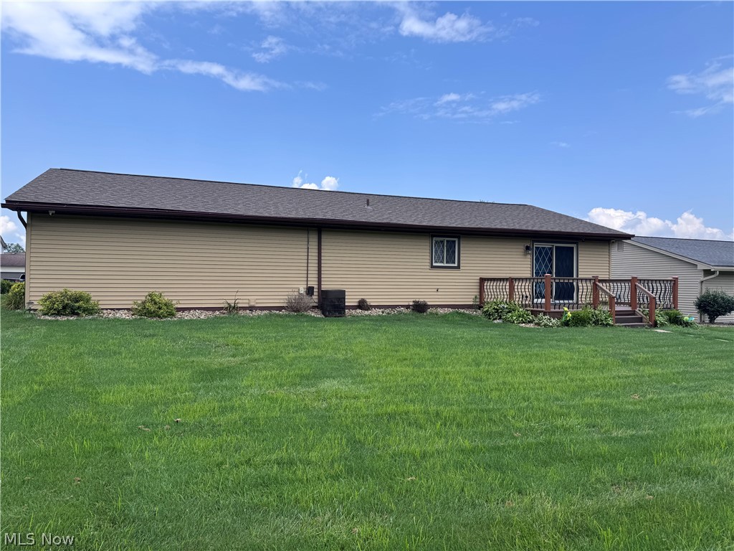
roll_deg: -0.5
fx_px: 509
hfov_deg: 71.6
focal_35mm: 24
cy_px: 276
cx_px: 367
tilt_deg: -0.5
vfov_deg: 56.8
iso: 80
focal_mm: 6.76
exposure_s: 1/3096
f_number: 1.78
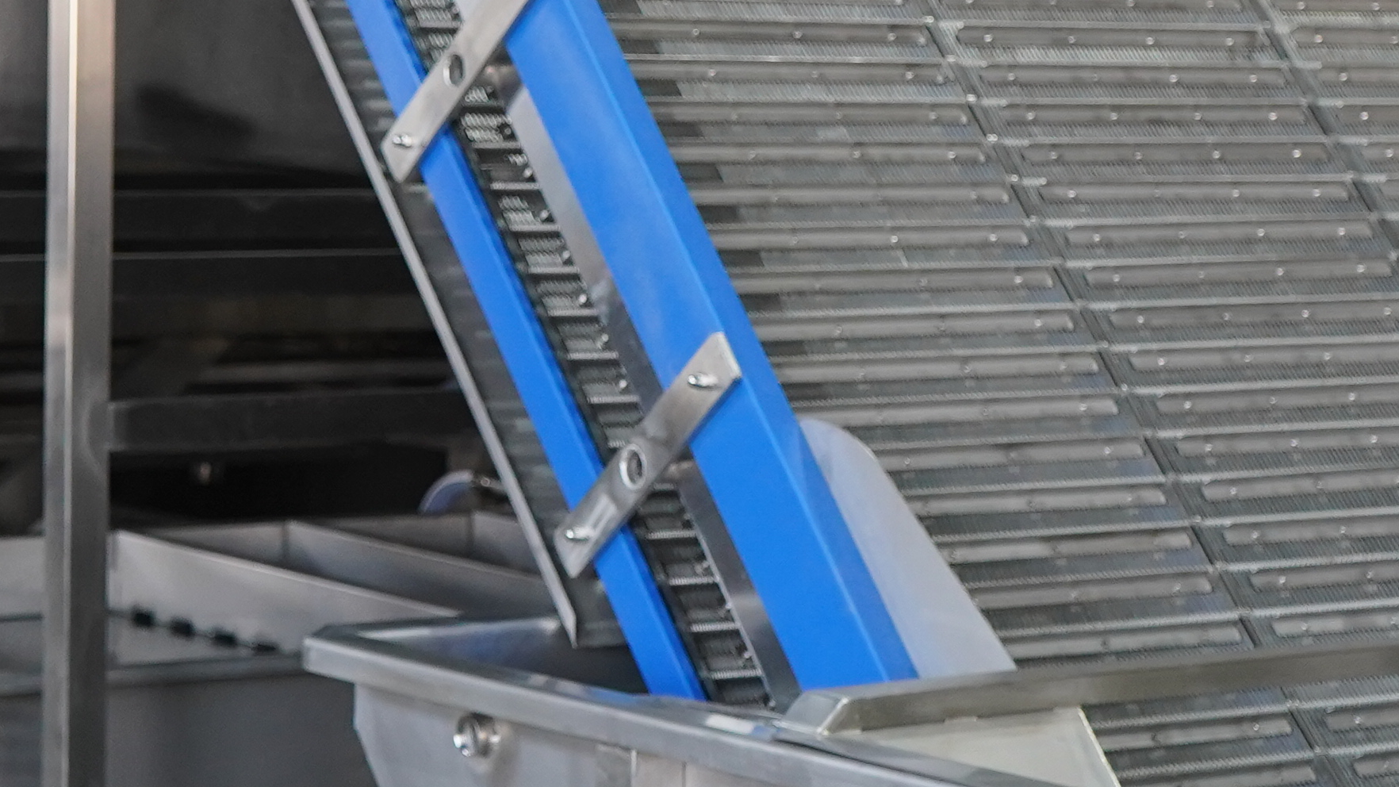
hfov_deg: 18.7
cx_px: 406
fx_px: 4229
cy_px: 216
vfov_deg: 10.6
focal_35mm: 114
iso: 1600
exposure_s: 1/160
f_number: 4
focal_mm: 32
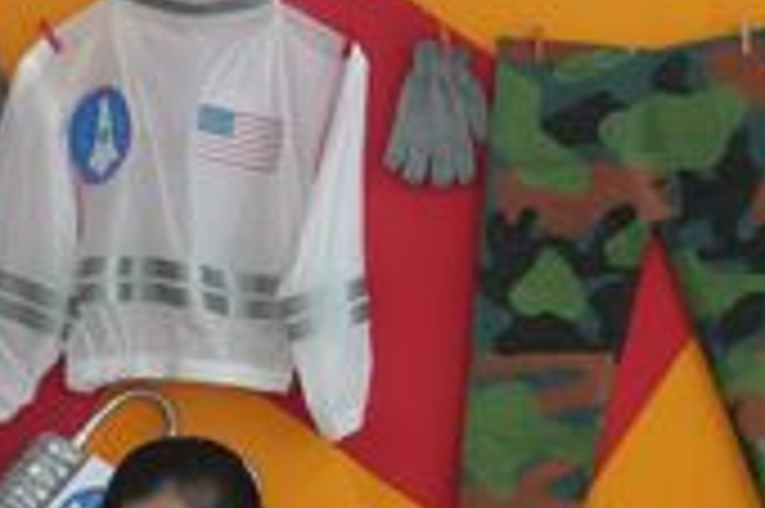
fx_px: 5626
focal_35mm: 265
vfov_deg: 5.2
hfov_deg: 7.7
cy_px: 544
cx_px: 864
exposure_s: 1/160
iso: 3200
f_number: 5.6
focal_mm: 50
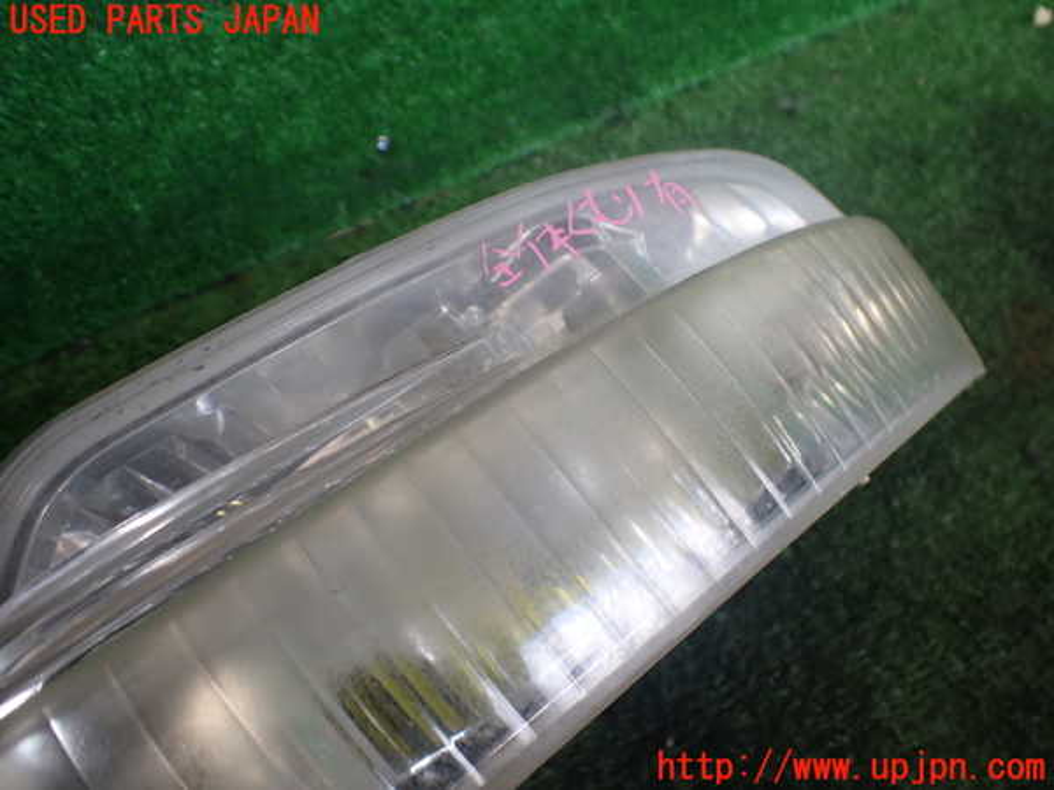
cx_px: 527
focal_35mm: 30
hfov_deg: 60.0
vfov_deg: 46.8
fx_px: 913
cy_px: 395
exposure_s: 1/125
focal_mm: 5.4
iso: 125
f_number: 2.3
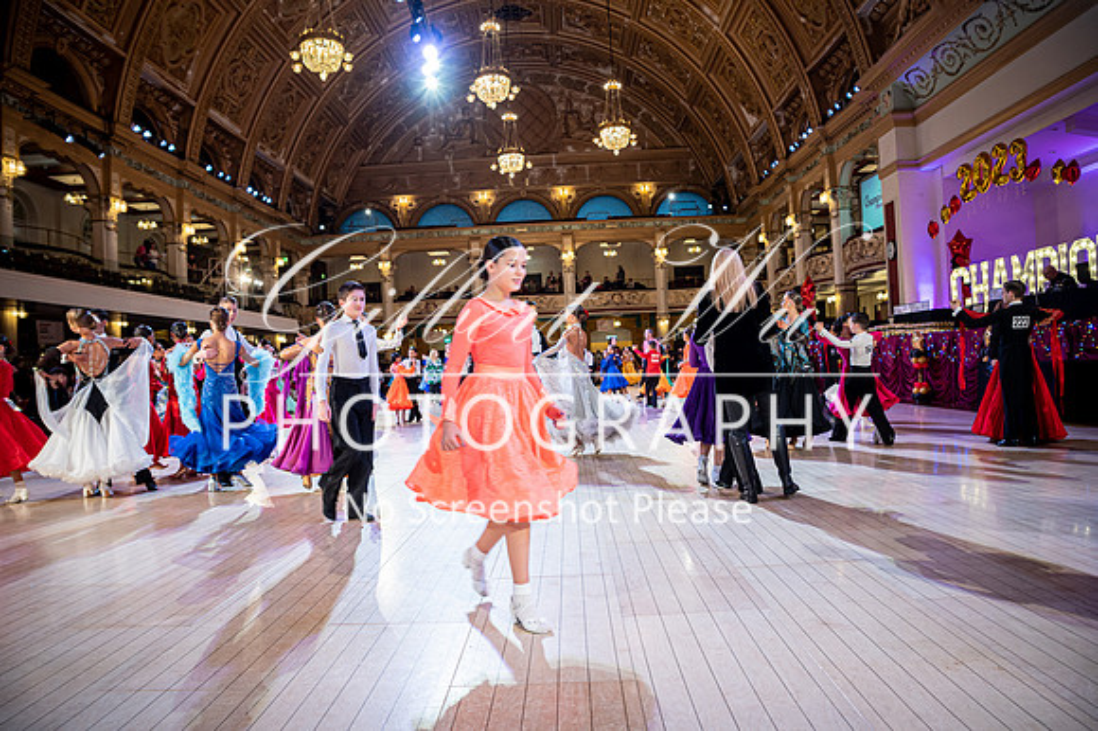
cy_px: 366
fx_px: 732
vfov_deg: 53.1
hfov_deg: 73.8
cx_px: 549
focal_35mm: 24
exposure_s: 1/125
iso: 1000
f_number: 4
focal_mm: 24
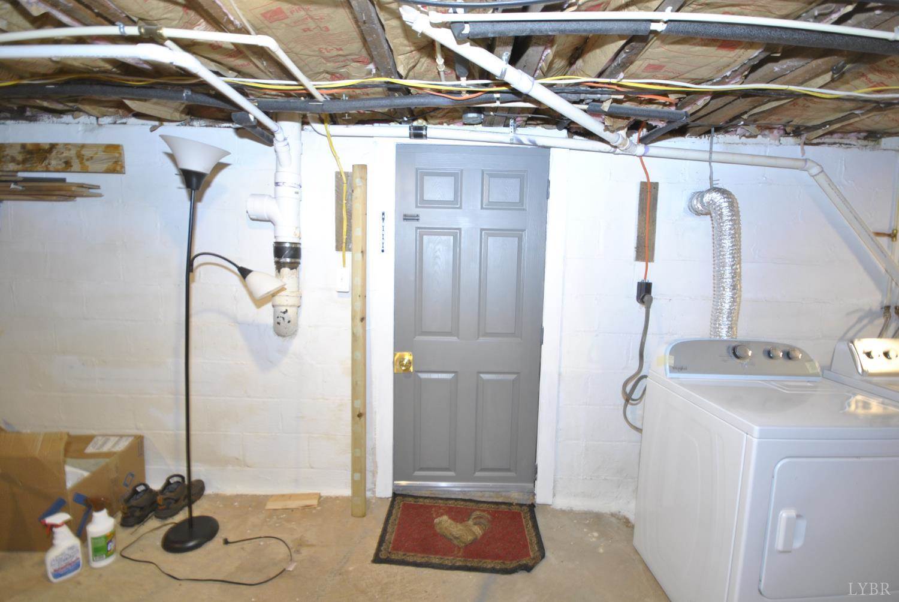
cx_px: 450
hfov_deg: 100.3
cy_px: 301
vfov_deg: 77.5
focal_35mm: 15
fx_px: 375
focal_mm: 10
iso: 400
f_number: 4
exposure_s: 1/4
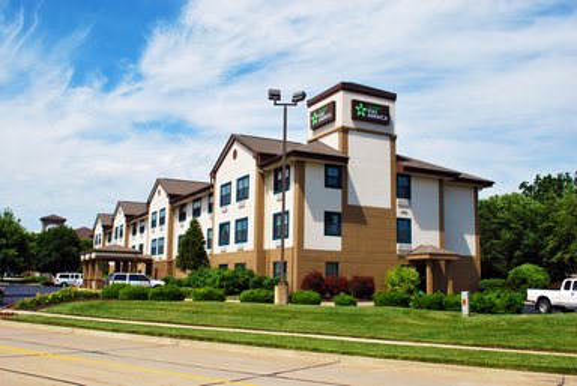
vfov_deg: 37.0
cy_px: 193
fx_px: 578
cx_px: 288
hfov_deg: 53.1
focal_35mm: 36
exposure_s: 1/320
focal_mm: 24
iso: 100
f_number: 9
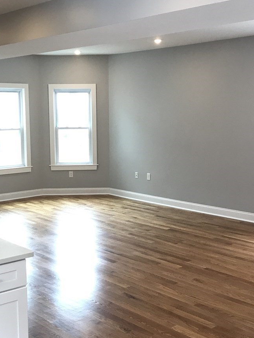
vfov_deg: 38.2
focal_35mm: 50
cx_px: 116
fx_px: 489
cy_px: 184
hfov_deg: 29.1
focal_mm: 3.99
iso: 25
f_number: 1.8
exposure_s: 1/40
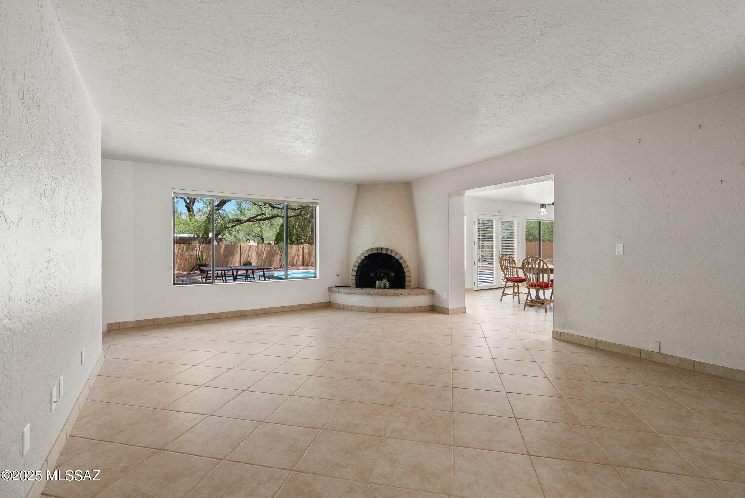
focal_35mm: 16
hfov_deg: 96.7
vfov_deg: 73.8
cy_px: 249
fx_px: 331
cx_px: 372
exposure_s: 1/2.5
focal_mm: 16
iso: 400
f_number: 8
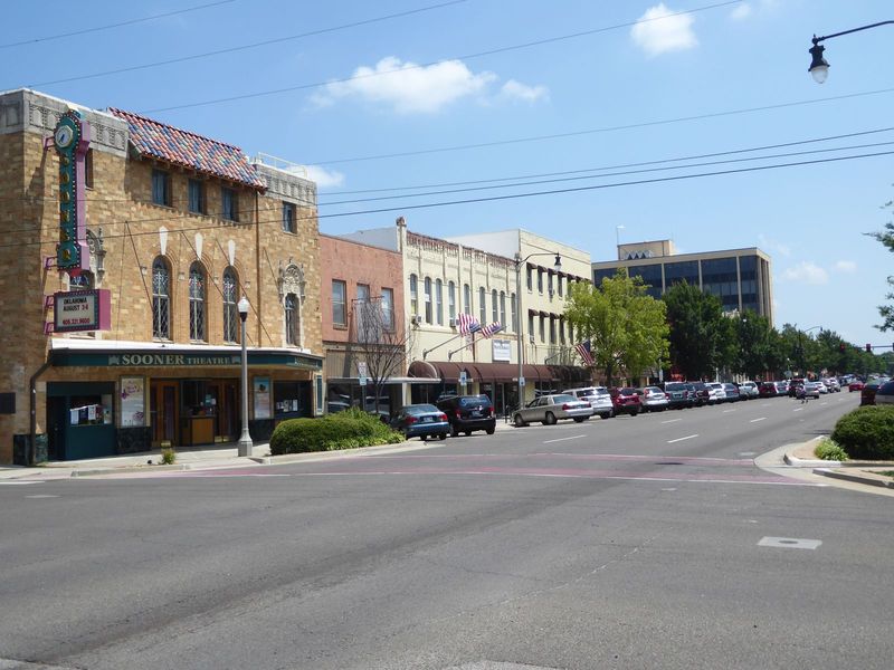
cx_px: 447
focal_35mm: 39
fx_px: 1007
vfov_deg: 36.8
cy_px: 335
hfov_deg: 47.9
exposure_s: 1/640
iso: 80
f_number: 3.7
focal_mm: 6.7
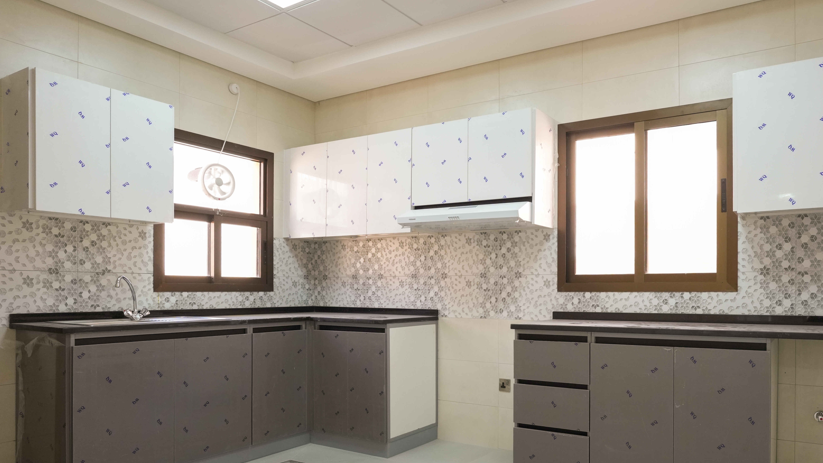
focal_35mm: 25
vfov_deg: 46.0
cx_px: 489
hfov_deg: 73.3
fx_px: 546
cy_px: 235
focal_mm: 20
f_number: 4.5
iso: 2000
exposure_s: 1/200
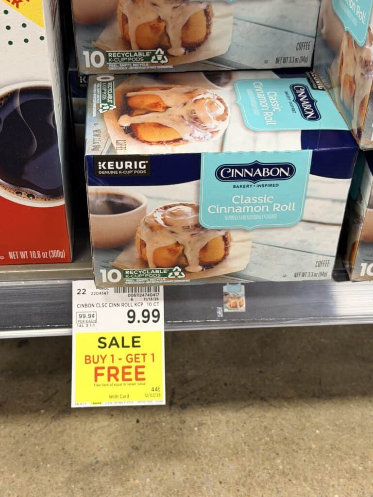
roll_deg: -0.9
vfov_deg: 39.7
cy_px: 248
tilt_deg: -41.7
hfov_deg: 30.3
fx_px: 690
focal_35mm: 48
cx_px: 186
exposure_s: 1/60
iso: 100
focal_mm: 6.76
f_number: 1.78
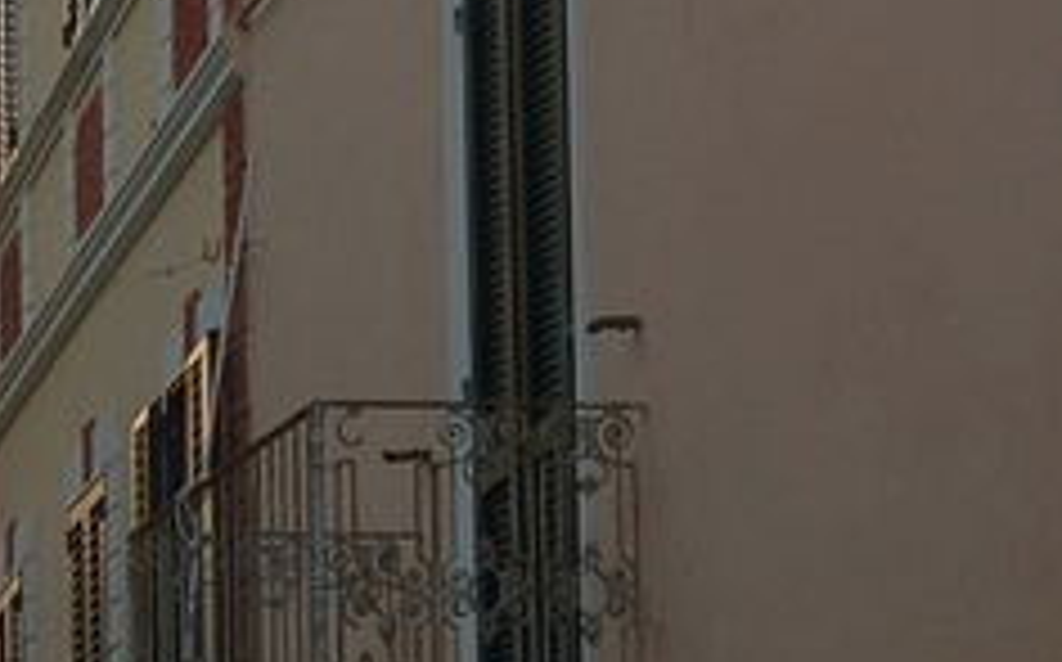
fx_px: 5465
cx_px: -544
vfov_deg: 6.9
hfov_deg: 10.7
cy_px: 793
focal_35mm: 189
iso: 80
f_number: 2.4
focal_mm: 4.28
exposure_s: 1/120
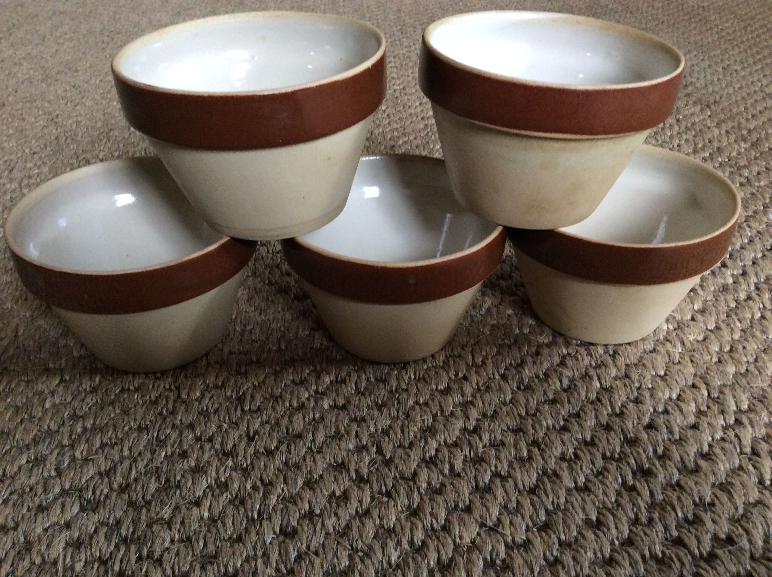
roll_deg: +1.7
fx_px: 713
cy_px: 288
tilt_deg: -35.8
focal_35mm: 32
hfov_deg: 56.9
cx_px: 386
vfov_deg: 44.1
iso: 160
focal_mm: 3.3
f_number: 2.4
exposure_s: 1/25
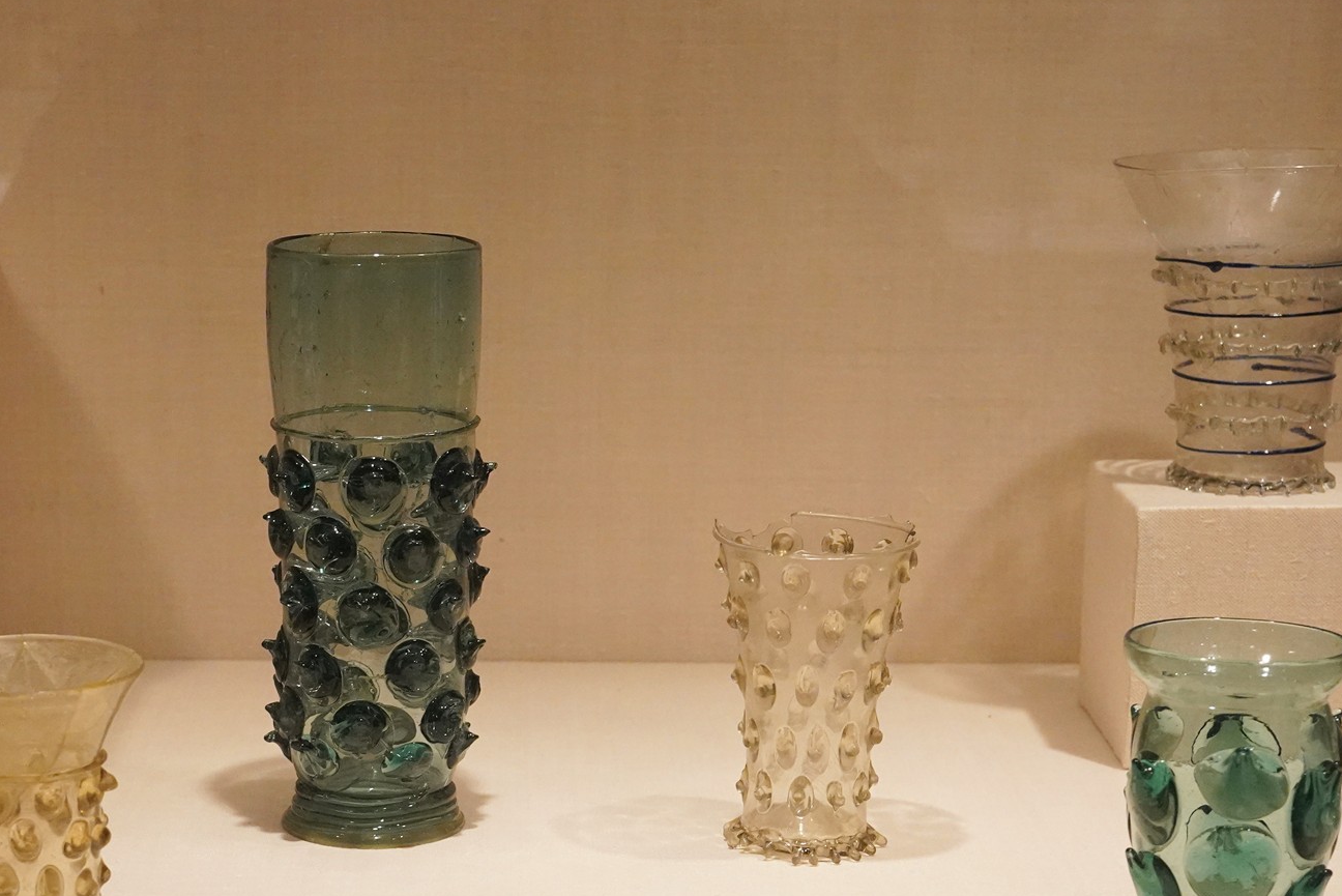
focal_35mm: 54
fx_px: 2014
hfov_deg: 36.4
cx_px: 437
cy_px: 489
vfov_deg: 25.1
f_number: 5
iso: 4000
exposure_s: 1/100
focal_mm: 35
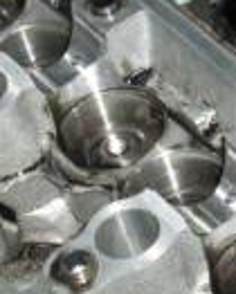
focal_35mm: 227
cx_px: 180
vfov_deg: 8.5
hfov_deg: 6.8
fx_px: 1980
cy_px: 184
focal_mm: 7.9
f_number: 2.8
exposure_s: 1/60
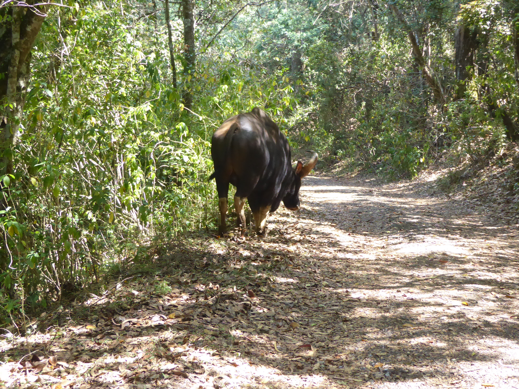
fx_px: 900
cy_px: 194
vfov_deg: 24.4
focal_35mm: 60
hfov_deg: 32.2
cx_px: 260
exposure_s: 1/125
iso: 640
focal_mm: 10.3
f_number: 4.2
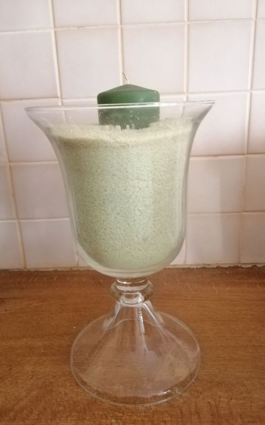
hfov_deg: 44.5
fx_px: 324
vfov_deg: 66.5
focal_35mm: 28
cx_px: 128
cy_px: 215
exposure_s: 1/20
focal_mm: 3.81
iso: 500
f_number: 2.2
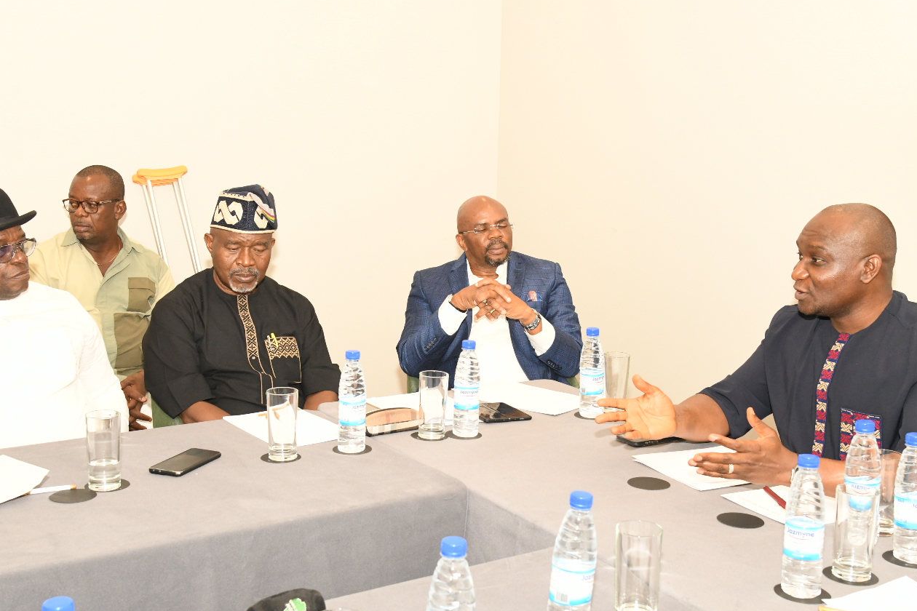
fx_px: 1146
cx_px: 438
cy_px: 312
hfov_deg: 43.6
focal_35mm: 45
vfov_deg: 29.9
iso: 2500
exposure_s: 1/60
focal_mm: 35
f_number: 9
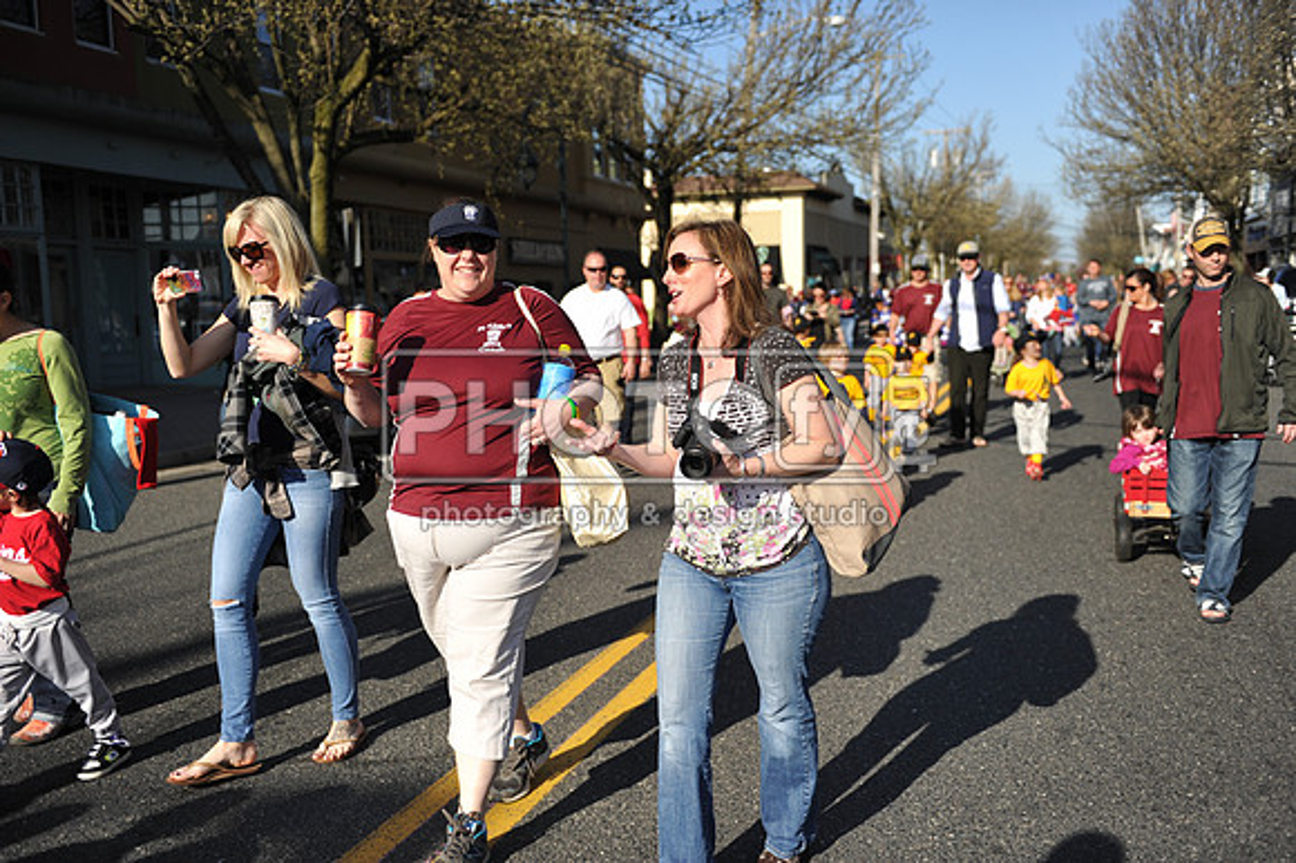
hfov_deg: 54.5
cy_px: 432
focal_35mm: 35
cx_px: 648
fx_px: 1259
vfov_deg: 37.8
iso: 400
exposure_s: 1/6400
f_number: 2.8
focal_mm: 35
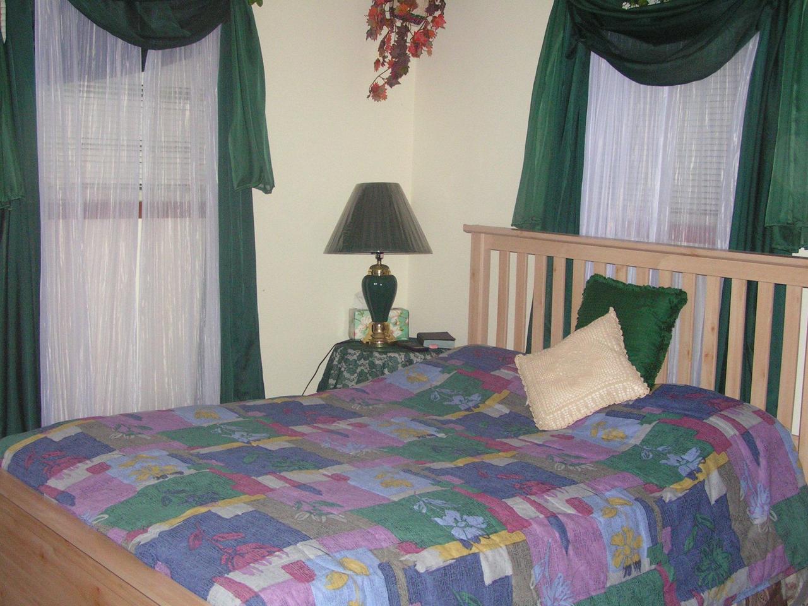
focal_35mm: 49
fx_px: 1144
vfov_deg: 29.7
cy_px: 303
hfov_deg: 38.9
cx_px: 404
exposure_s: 1/60
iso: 200
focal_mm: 8.2
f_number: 3.2
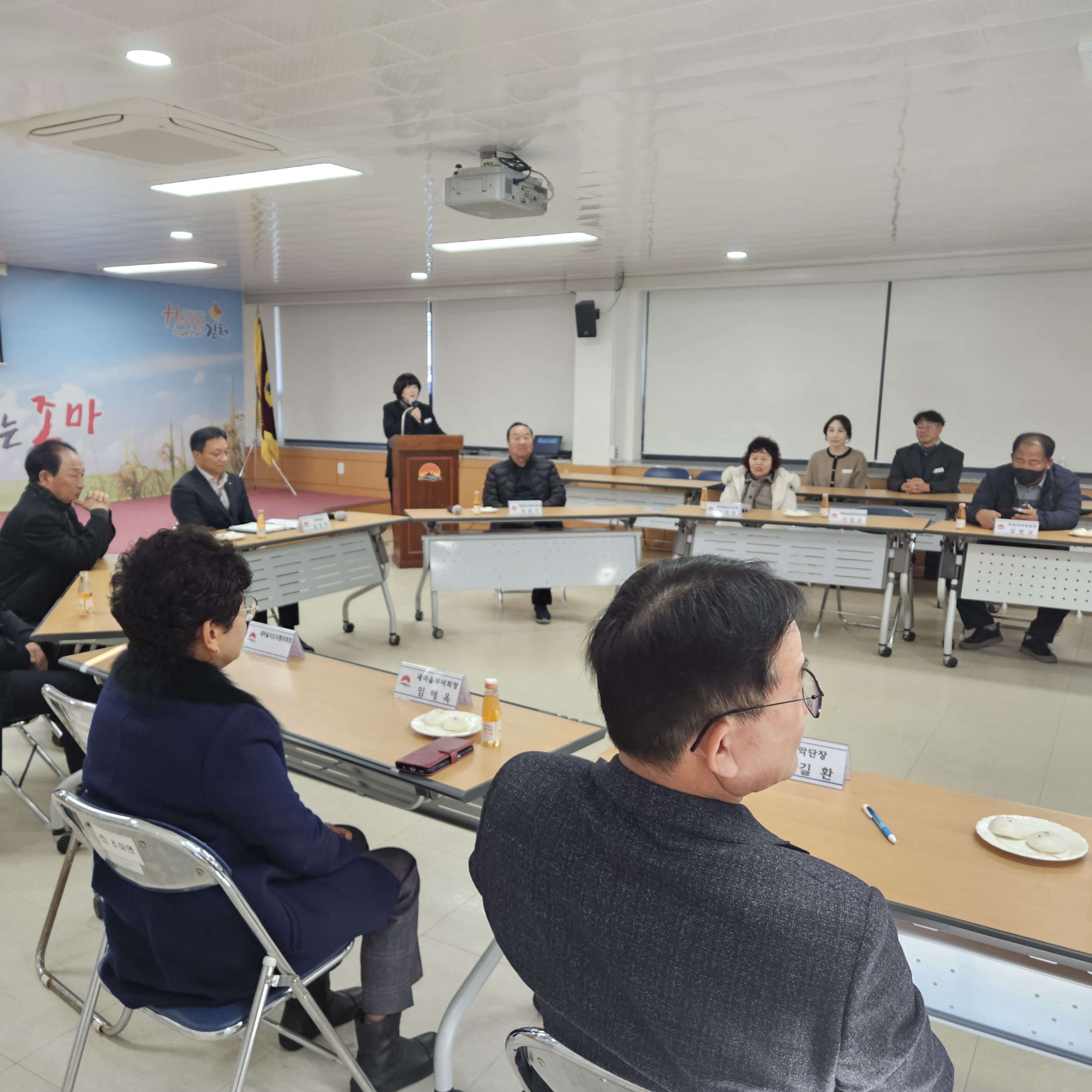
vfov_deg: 57.3
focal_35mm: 28
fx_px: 999
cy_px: 561
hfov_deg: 57.2
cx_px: 503
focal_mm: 5.4
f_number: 1.8
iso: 200
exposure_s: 1/120
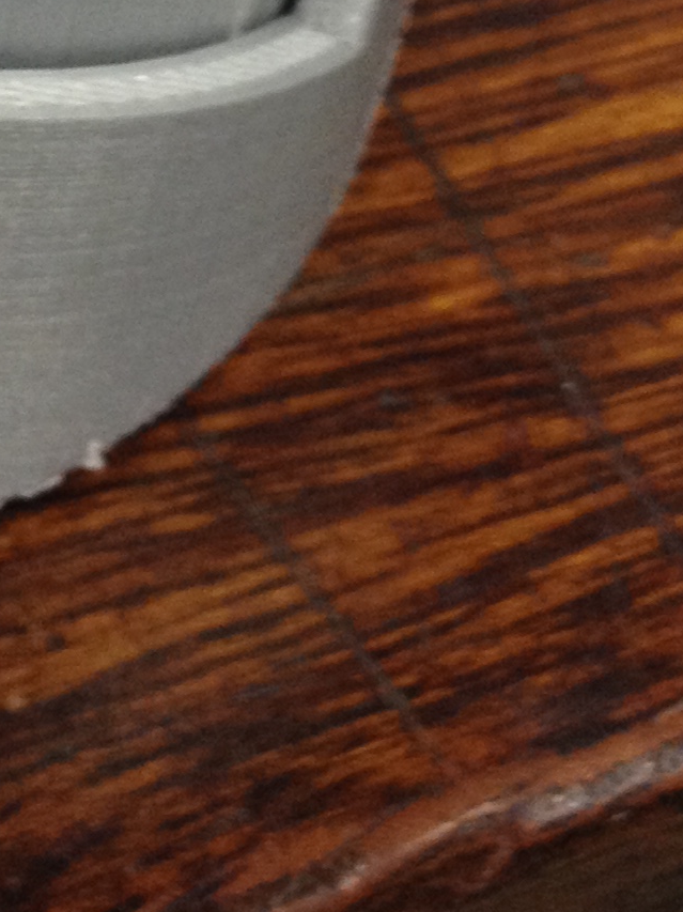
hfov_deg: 10.8
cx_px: -226
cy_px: -497
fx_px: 3528
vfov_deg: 13.7
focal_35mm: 134
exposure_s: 1/20
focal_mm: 4.28
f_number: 2.4
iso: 160
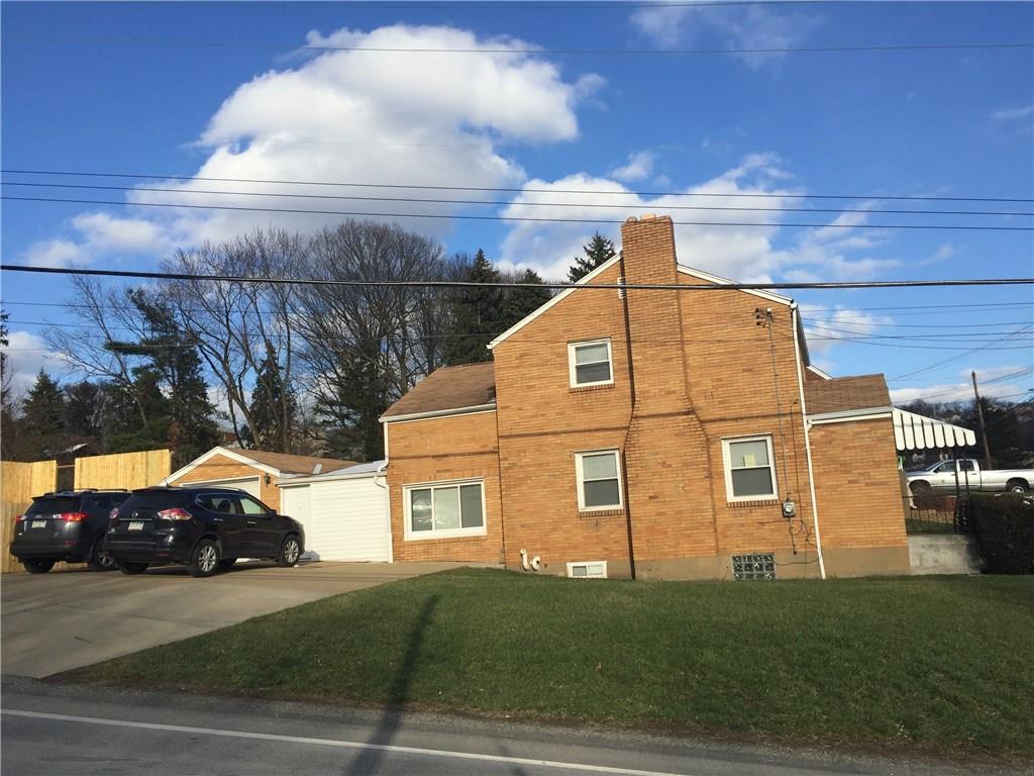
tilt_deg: +9.6
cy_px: 388
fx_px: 866
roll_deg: +3.3
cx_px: 517
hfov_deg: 61.7
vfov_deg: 48.2
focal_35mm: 29
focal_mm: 4.15
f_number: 2.2
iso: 32
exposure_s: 1/1980
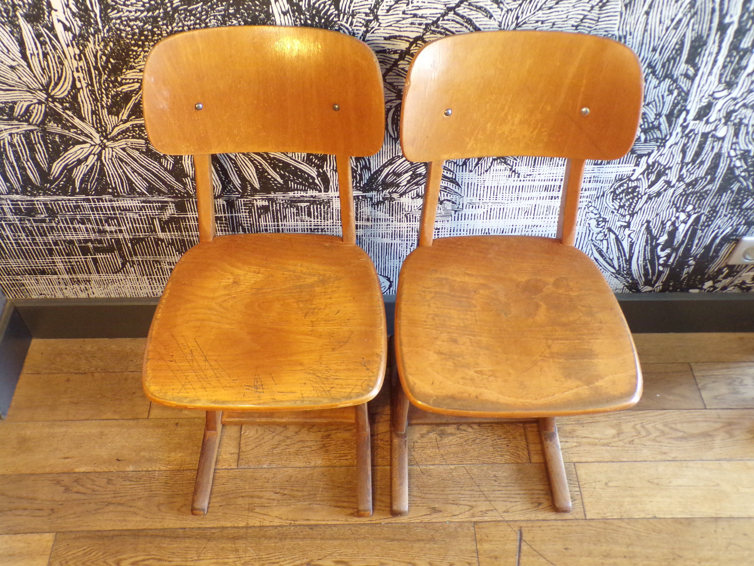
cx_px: 377
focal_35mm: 32
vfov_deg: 44.2
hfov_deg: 56.8
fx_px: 697
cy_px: 283
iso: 347
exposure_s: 1/17
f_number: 3.2
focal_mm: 5.8
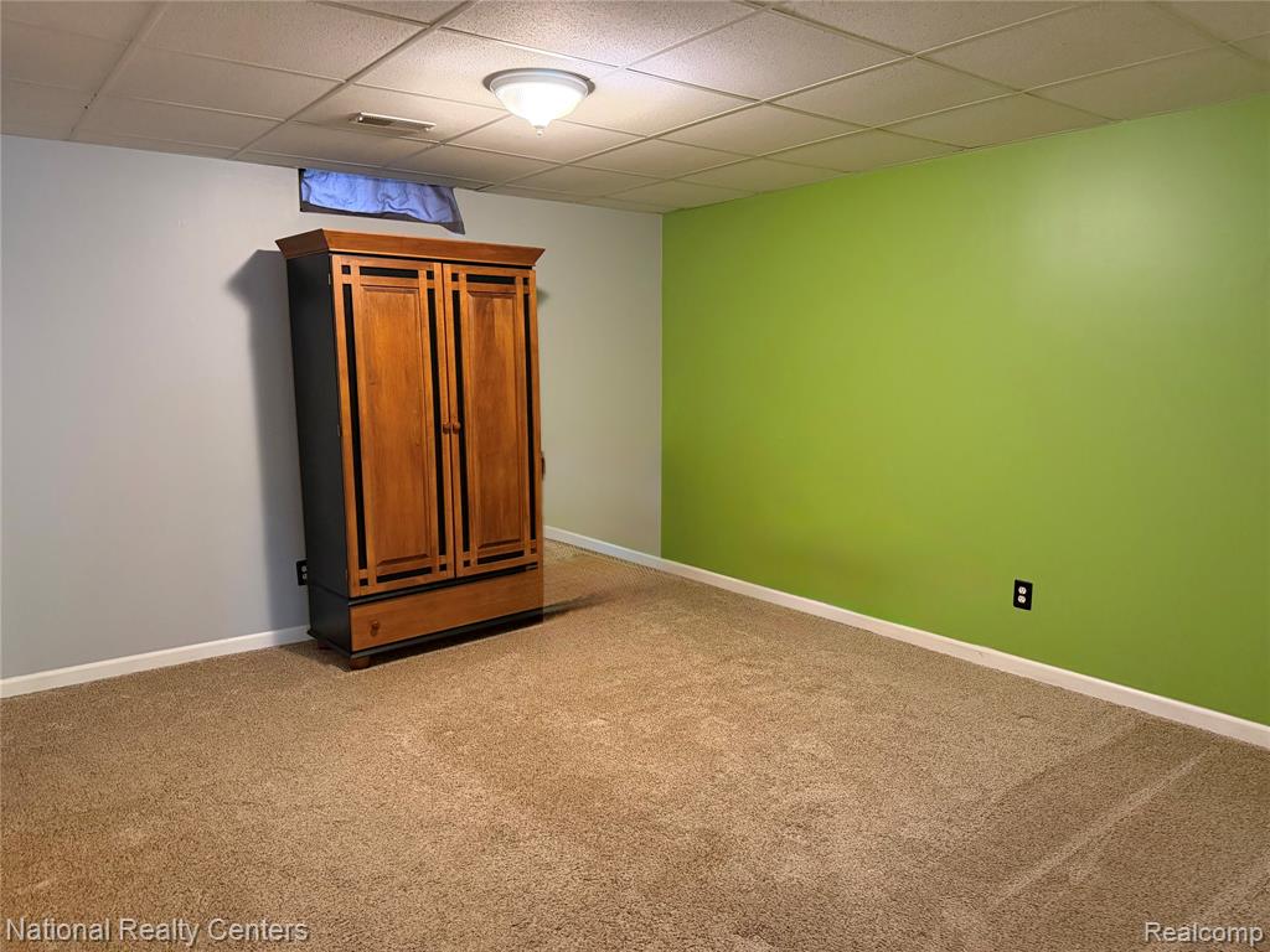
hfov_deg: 71.6
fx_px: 881
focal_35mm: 24
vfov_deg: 56.8
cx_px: 635
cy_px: 476
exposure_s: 1/60
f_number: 1.78
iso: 640
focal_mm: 6.76
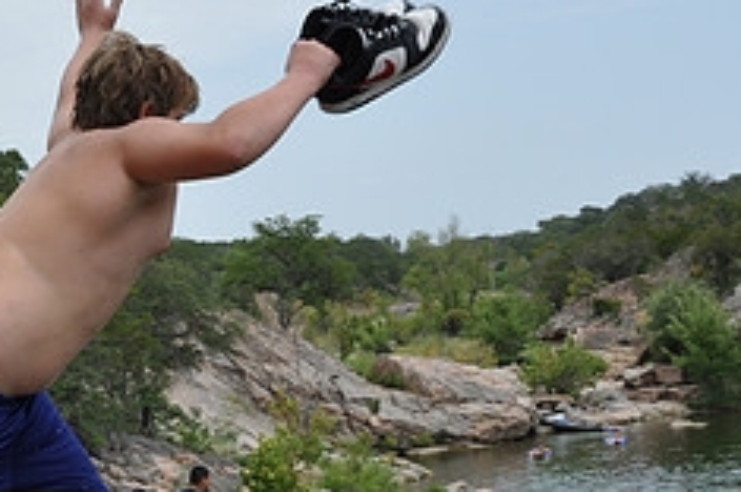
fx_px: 1829
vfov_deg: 15.2
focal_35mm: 89
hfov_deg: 22.0
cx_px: -16
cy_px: 377
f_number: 8
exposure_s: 1/500
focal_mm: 24
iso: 200
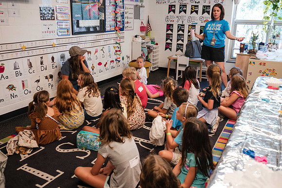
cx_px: 140
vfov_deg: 42.1
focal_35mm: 31
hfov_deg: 59.9
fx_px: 245
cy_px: 91
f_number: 4
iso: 1100
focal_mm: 29
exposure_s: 1/125
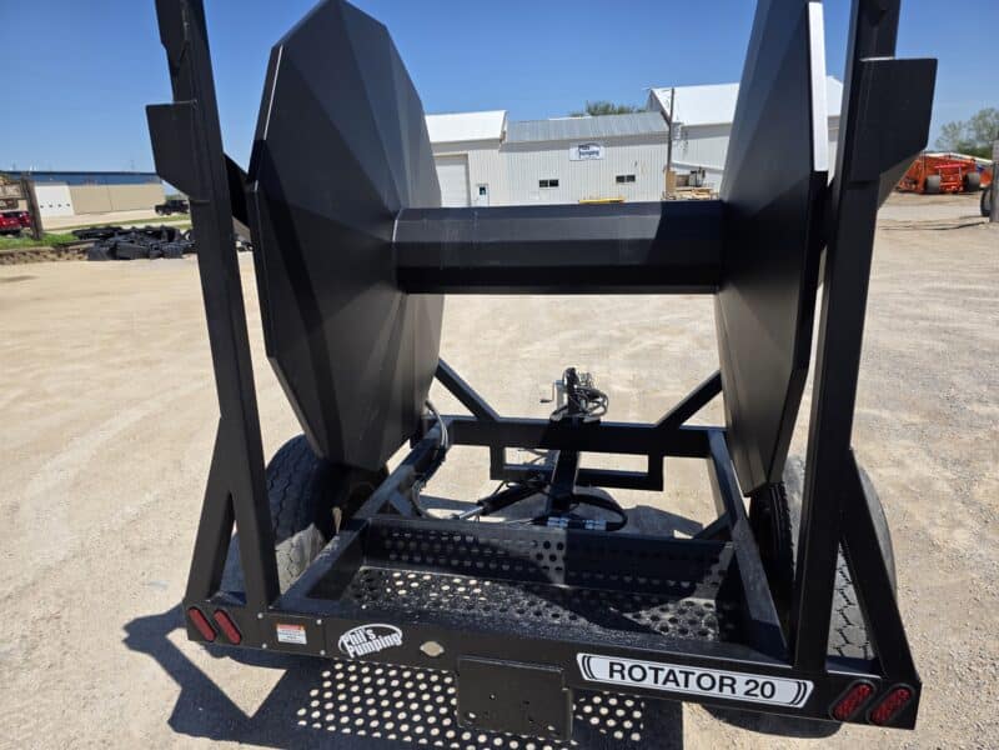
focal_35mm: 23
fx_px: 664
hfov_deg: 73.9
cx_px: 500
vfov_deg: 58.9
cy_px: 375
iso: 80
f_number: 1.7
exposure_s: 1/5958
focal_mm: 6.3
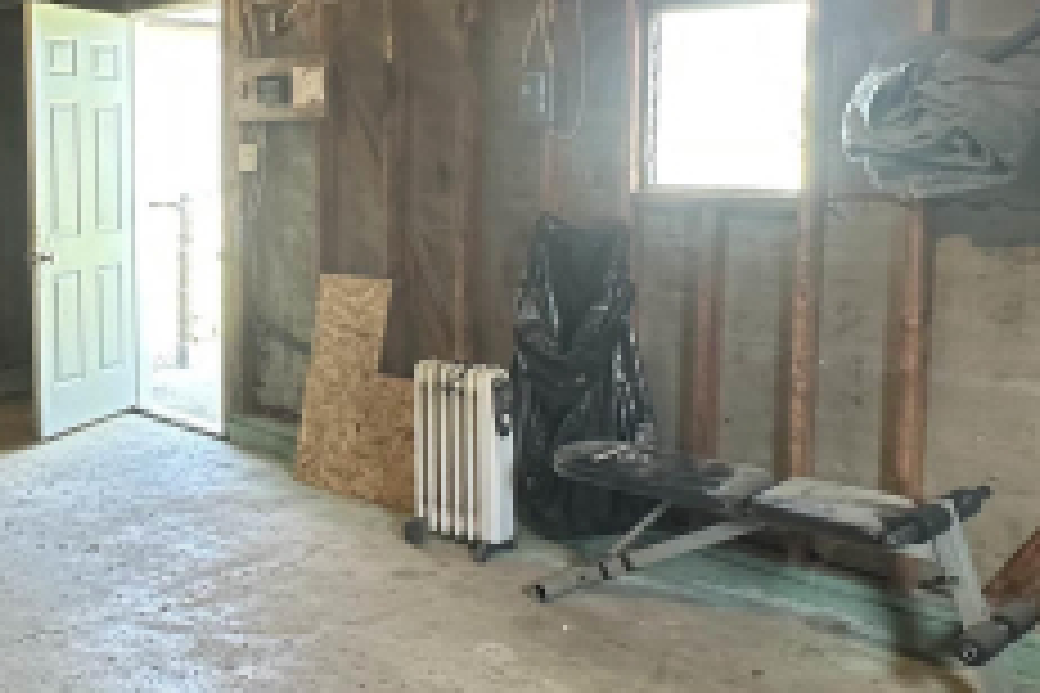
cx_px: 277
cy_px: 279
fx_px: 1213
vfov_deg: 31.8
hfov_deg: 45.0
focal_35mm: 42
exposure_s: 1/60
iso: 200
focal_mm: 2.22
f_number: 2.2
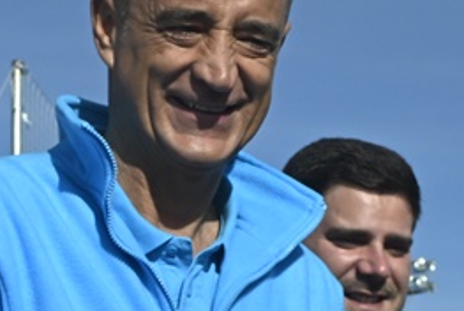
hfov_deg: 14.6
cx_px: 288
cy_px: 481
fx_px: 1806
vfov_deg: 9.5
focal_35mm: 140
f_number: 10
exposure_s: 1/1600
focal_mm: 24
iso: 500
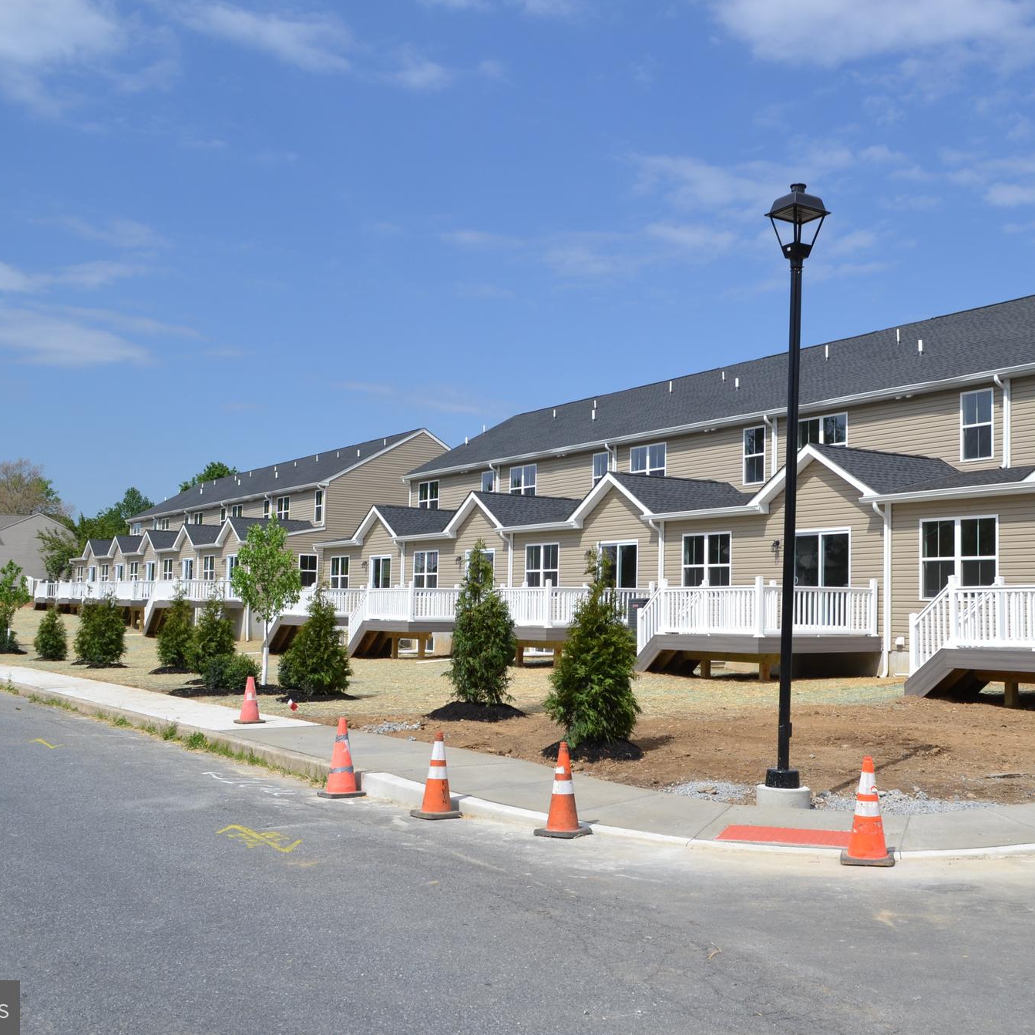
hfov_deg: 46.9
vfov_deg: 47.2
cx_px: 638
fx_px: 1184
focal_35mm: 35
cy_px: 511
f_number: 8
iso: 200
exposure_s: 1/640
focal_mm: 18
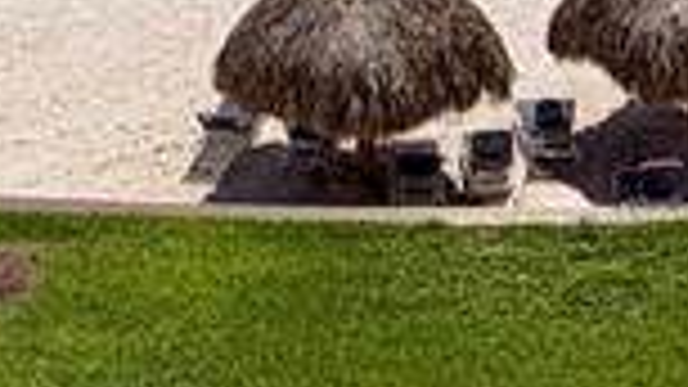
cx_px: 360
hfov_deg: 20.9
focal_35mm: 102
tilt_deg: -1.3
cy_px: -688
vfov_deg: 9.7
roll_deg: +1.7
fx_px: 1860
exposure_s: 1/1795
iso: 20
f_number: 2.2
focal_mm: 2.22
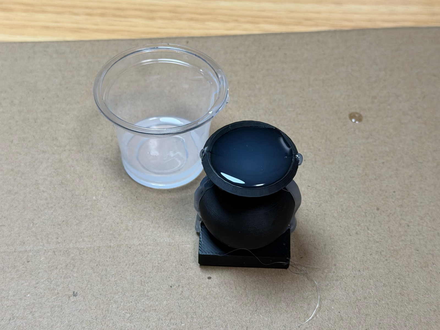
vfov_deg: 30.3
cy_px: 165
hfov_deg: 39.7
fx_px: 610
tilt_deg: -48.2
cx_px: 220
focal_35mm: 48
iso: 80
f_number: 1.78
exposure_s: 1/100
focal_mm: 6.76
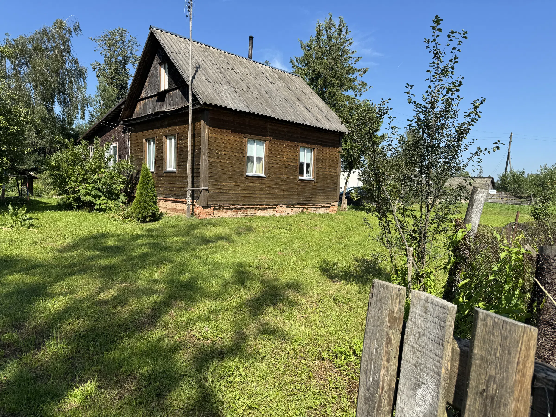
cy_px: 208
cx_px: 278
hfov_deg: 71.6
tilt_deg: -0.7
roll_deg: -1.9
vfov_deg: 56.8
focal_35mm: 24
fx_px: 385
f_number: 1.78
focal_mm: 6.76
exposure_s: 1/2833
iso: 80
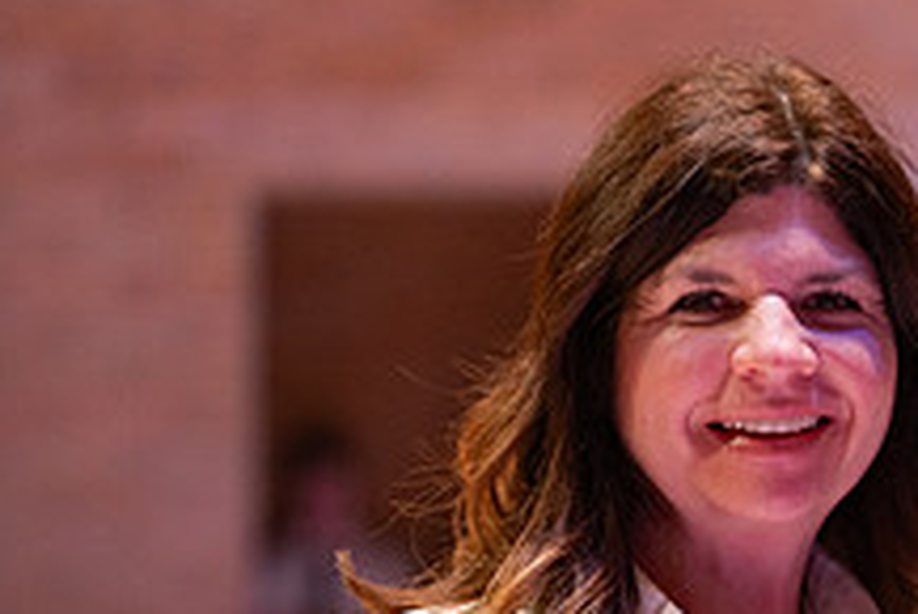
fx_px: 6685
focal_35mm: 262
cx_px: 1075
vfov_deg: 5.2
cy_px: 591
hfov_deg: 7.8
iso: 1000
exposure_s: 1/200
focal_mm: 98
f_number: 2.8
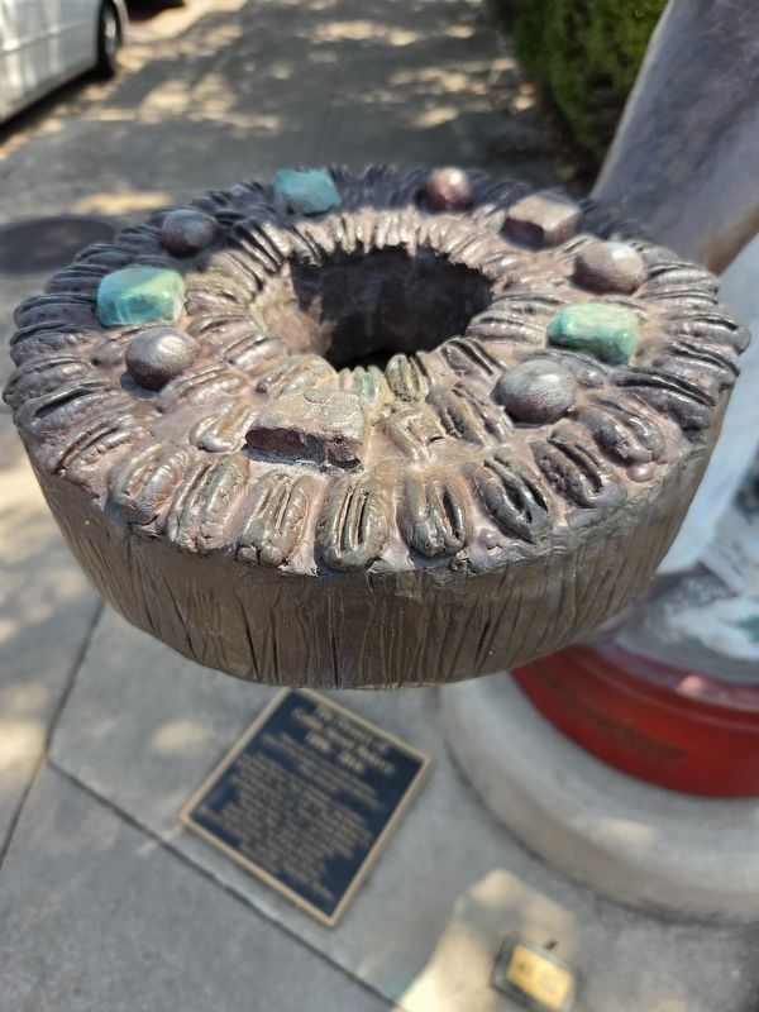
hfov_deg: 58.9
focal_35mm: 23
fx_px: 672
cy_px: 506
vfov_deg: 73.9
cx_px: 380
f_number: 1.8
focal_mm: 5.4
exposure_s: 1/1182
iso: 80
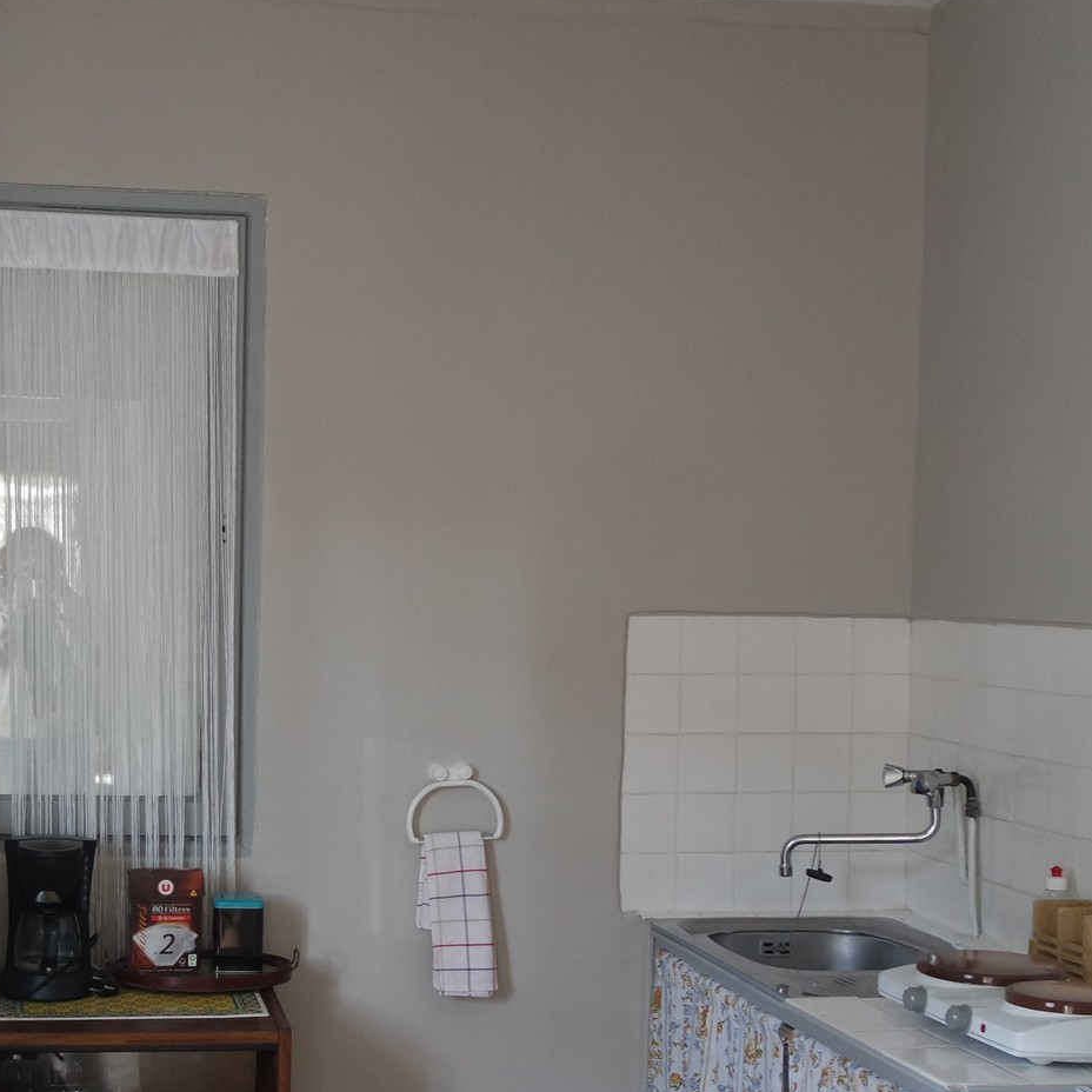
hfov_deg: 29.2
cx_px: 309
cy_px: 681
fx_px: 2070
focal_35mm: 58
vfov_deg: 29.4
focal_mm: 22
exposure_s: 1/40
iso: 800
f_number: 3.5
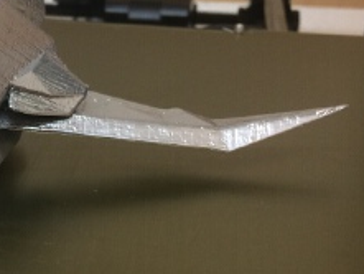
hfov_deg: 25.6
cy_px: 119
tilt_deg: -22.8
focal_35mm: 70
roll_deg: -0.7
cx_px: -42
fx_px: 736
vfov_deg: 21.0
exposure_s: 1/15
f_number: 2.2
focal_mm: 4.15
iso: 40
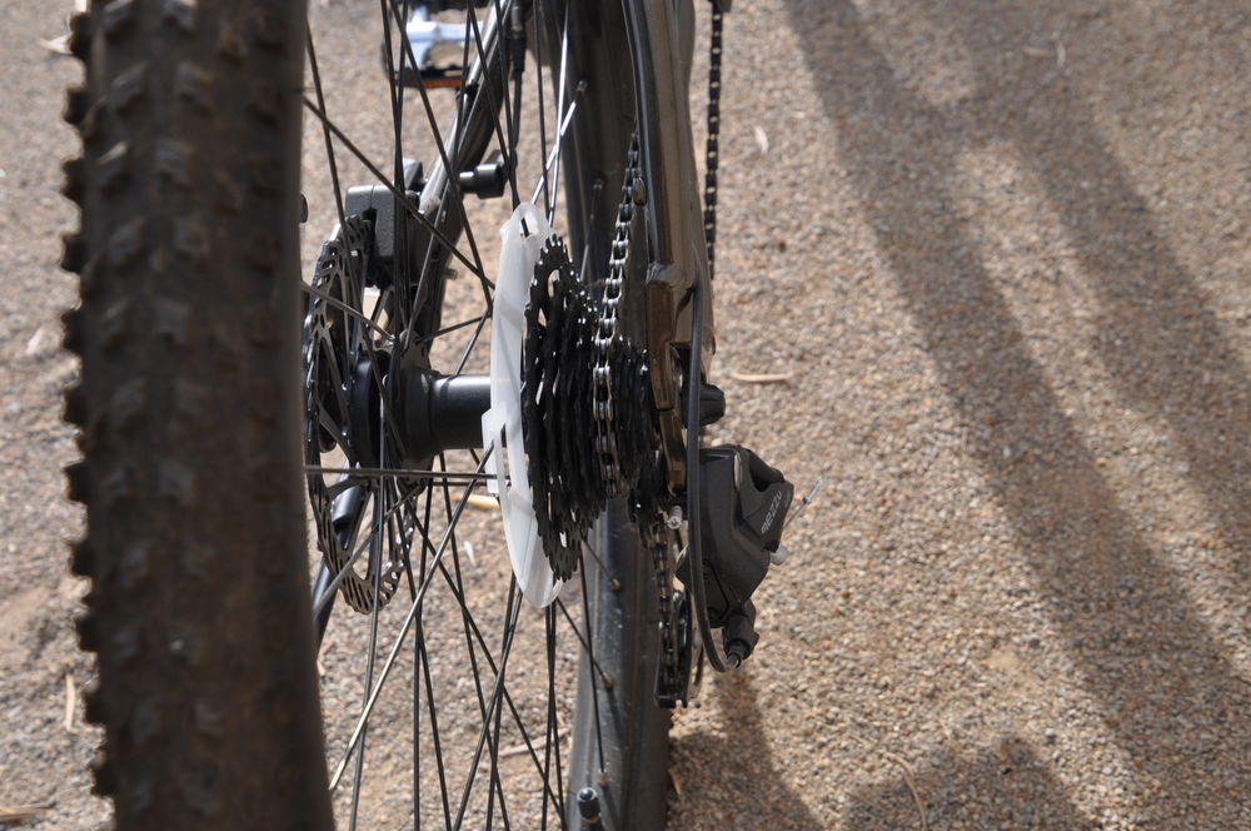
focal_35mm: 57
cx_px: 626
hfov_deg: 35.1
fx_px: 1978
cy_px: 416
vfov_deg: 23.7
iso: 200
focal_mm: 38
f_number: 8
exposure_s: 1/250
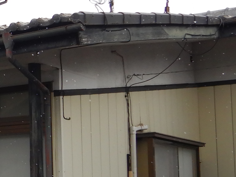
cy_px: 124
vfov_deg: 14.9
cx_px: -114
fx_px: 675
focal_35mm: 99
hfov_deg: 17.8
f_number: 2.8
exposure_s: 1/640
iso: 125
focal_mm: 4.3
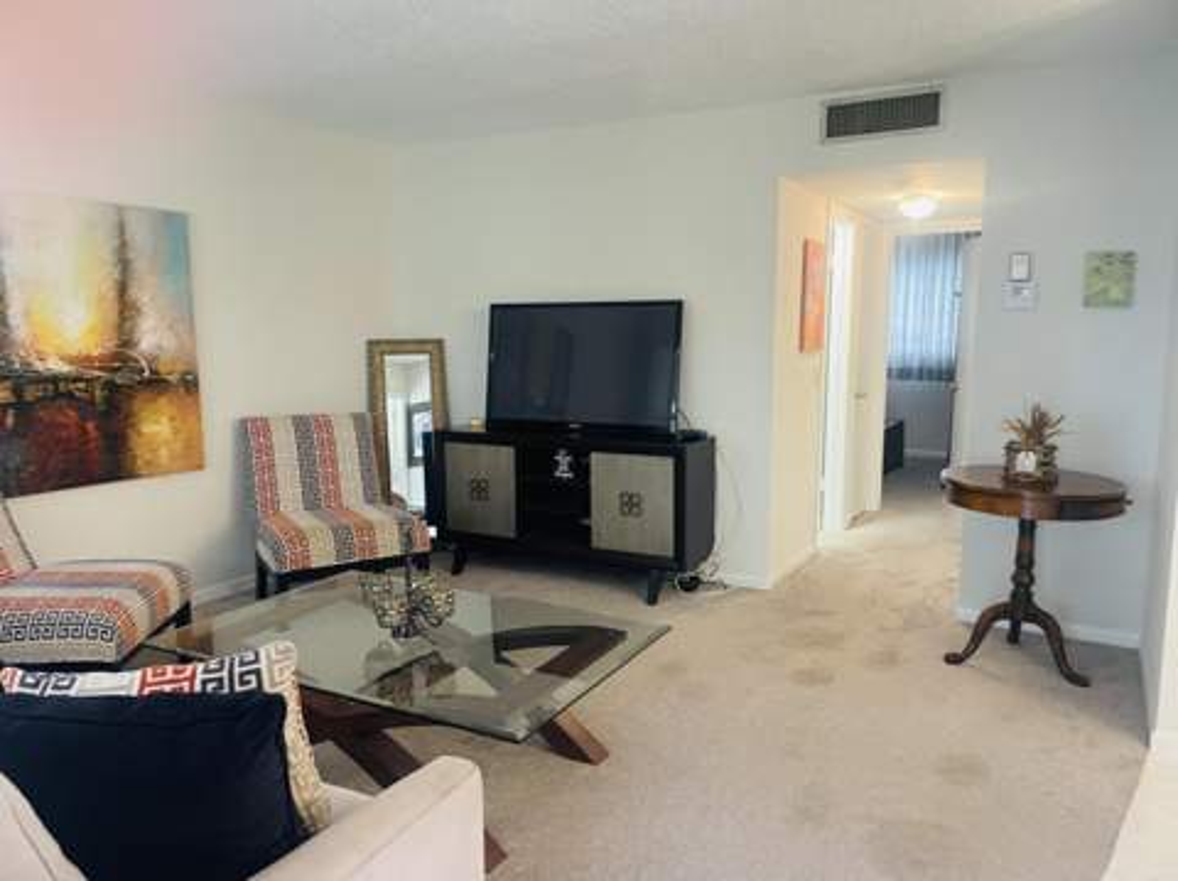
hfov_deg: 67.4
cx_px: 589
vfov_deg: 53.0
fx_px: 884
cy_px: 440
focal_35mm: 26
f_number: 1.6
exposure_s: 1/60
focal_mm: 4.2
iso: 320
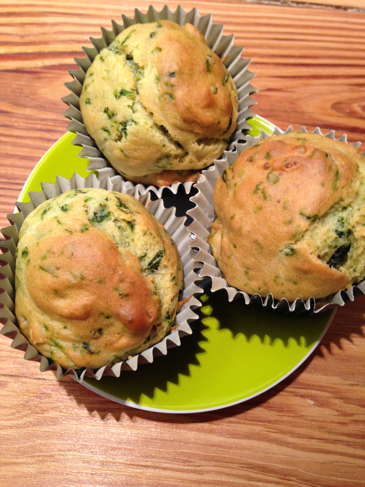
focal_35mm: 33
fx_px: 464
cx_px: 182
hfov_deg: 42.9
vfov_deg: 55.4
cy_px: 244
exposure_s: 1/20
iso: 125
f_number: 2.4
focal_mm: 4.12
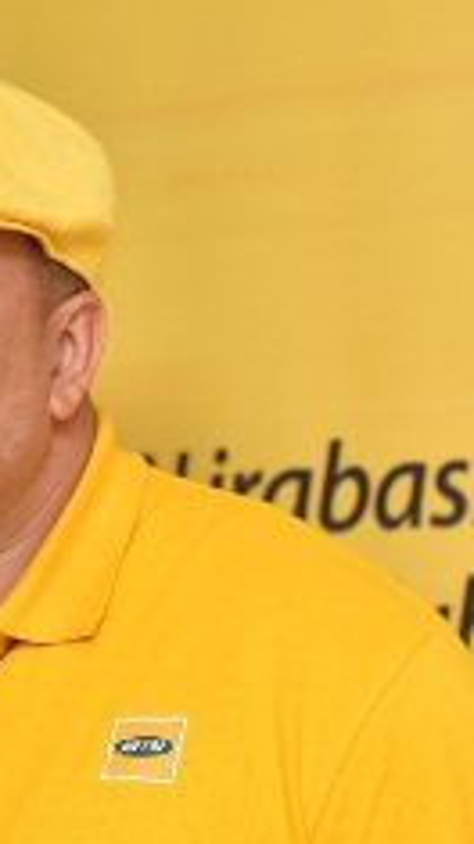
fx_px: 4183
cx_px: -115
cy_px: 654
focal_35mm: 187
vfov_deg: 11.5
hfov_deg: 6.4
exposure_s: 1/125
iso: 800
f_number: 3.2
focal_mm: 70
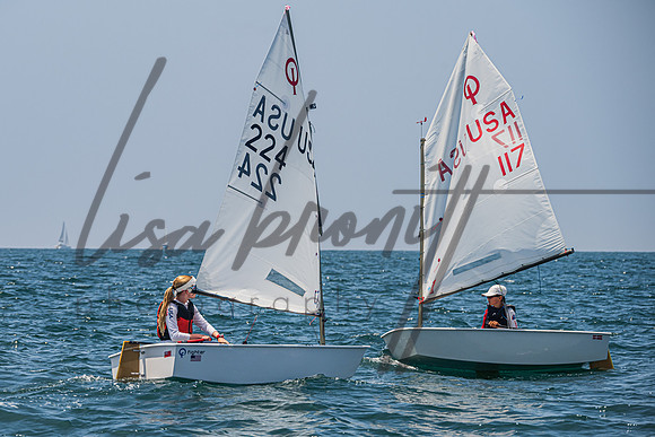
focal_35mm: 193
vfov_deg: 7.1
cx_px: 262
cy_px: 224
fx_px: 3520
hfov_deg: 10.6
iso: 250
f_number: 7.6
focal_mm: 160
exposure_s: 1/1250
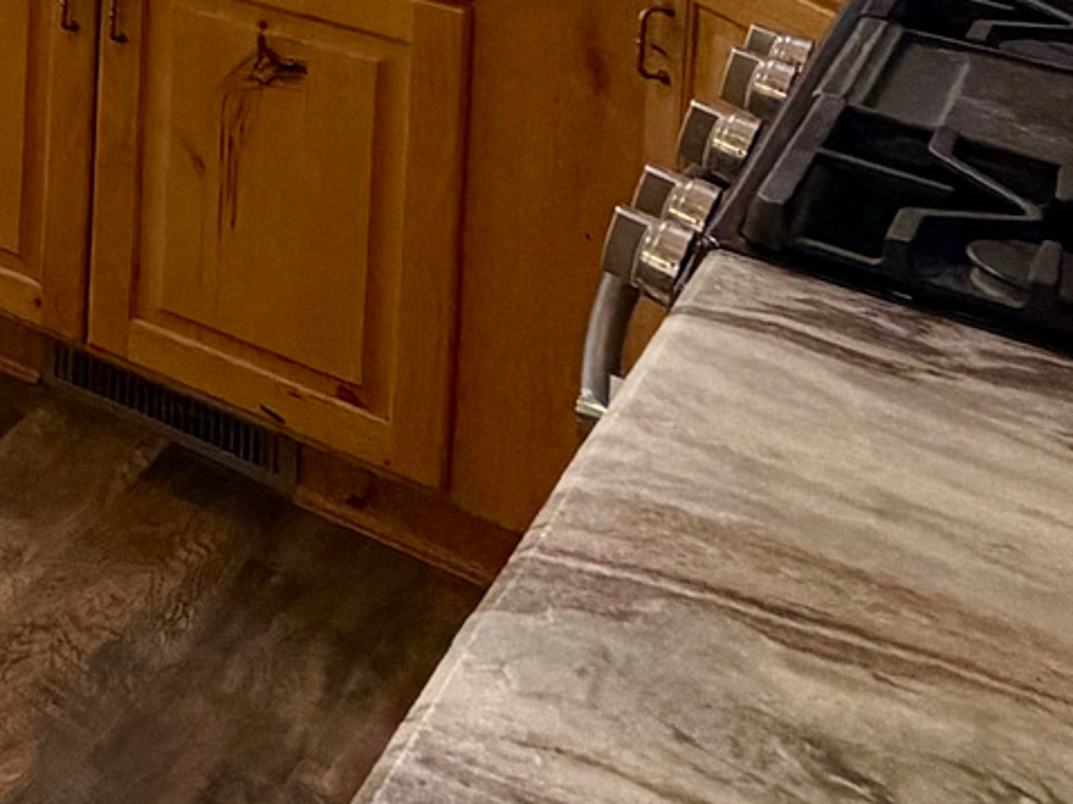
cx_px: -725
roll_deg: -0.9
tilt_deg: -2.4
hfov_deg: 22.7
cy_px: -595
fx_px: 1859
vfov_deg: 19.2
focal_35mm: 60
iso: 250
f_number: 2.2
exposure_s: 1/120
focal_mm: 2.22
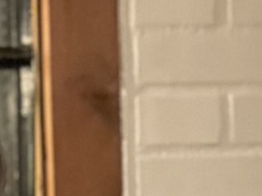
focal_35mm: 284
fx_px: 2148
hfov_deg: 6.9
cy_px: 316
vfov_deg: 5.2
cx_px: -81
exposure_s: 1/14
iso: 1250
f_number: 2.2
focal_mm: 7.5
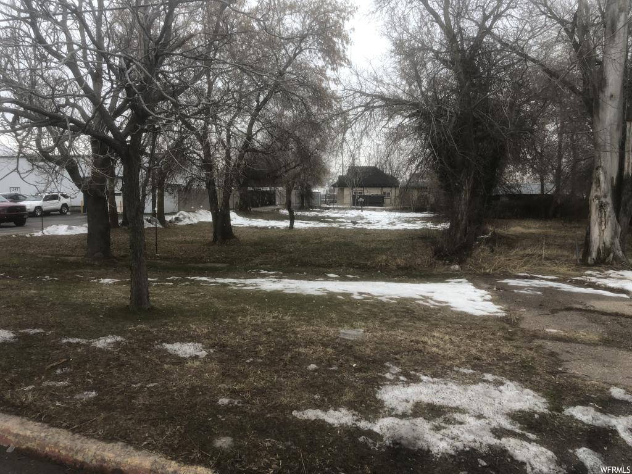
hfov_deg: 63.4
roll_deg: +0.7
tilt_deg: -5.8
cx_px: 316
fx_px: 511
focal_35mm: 28
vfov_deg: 49.7
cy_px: 237
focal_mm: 4
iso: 20
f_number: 1.8
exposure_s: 1/177
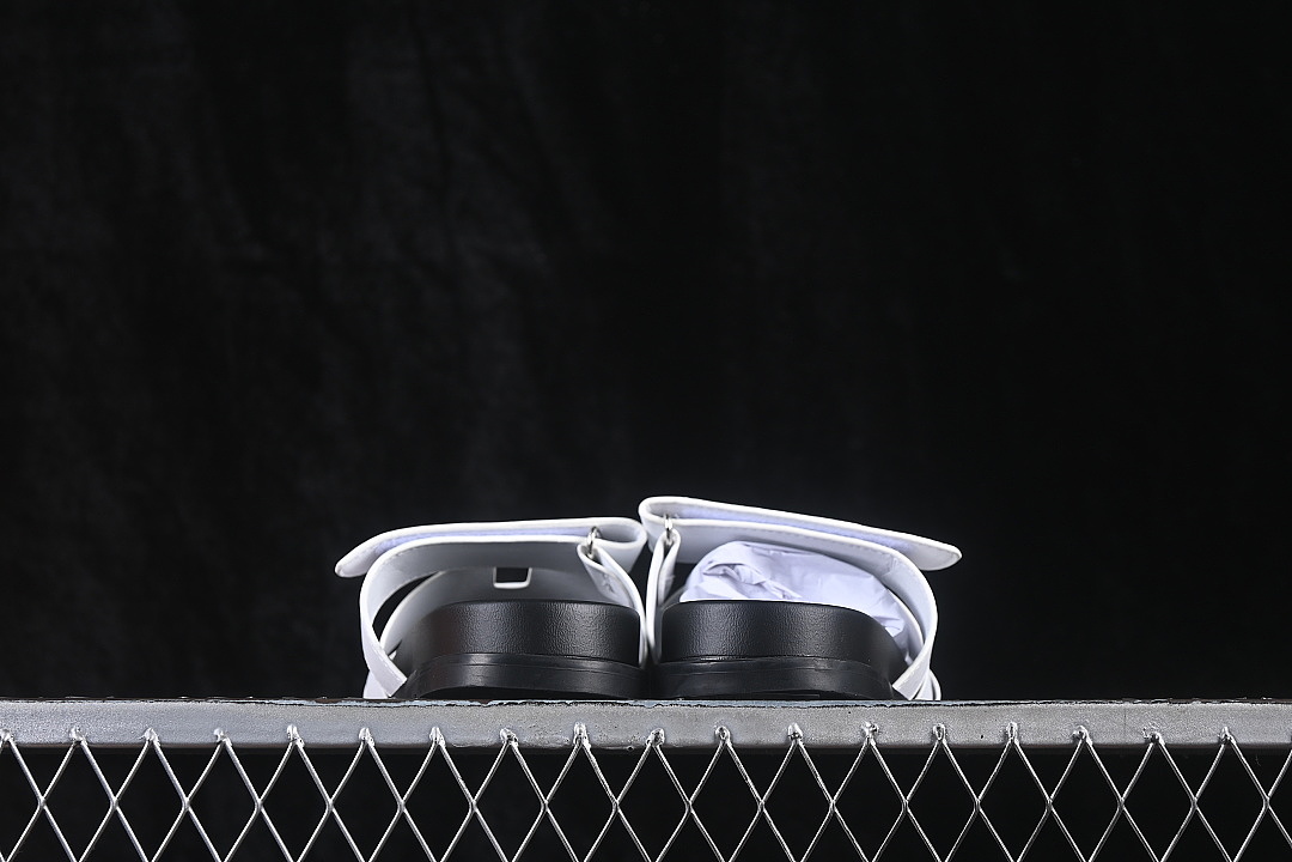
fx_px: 2691
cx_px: 646
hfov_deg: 27.0
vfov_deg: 18.2
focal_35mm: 75
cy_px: 431
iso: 160
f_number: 6.3
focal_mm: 50
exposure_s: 1/60
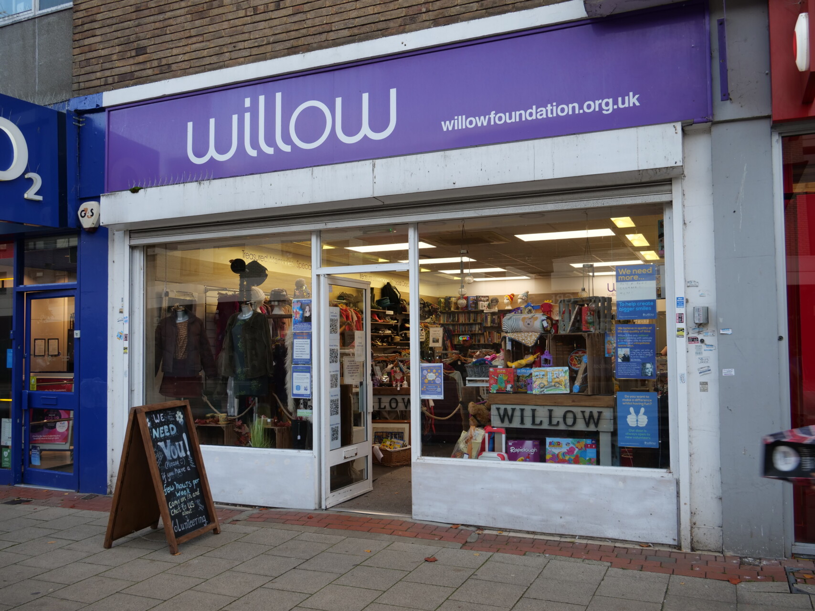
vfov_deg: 46.8
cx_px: 408
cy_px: 306
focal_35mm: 30
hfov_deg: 60.0
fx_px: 706
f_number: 5
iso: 200
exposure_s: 1/60
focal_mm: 15
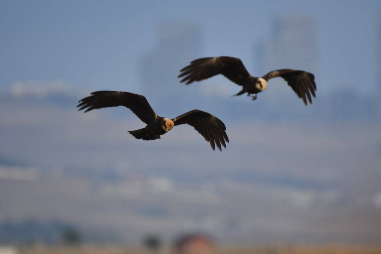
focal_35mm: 750
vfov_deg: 1.8
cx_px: 190
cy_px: 127
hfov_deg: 2.7
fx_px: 7937
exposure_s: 1/800
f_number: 5.6
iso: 800
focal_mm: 500
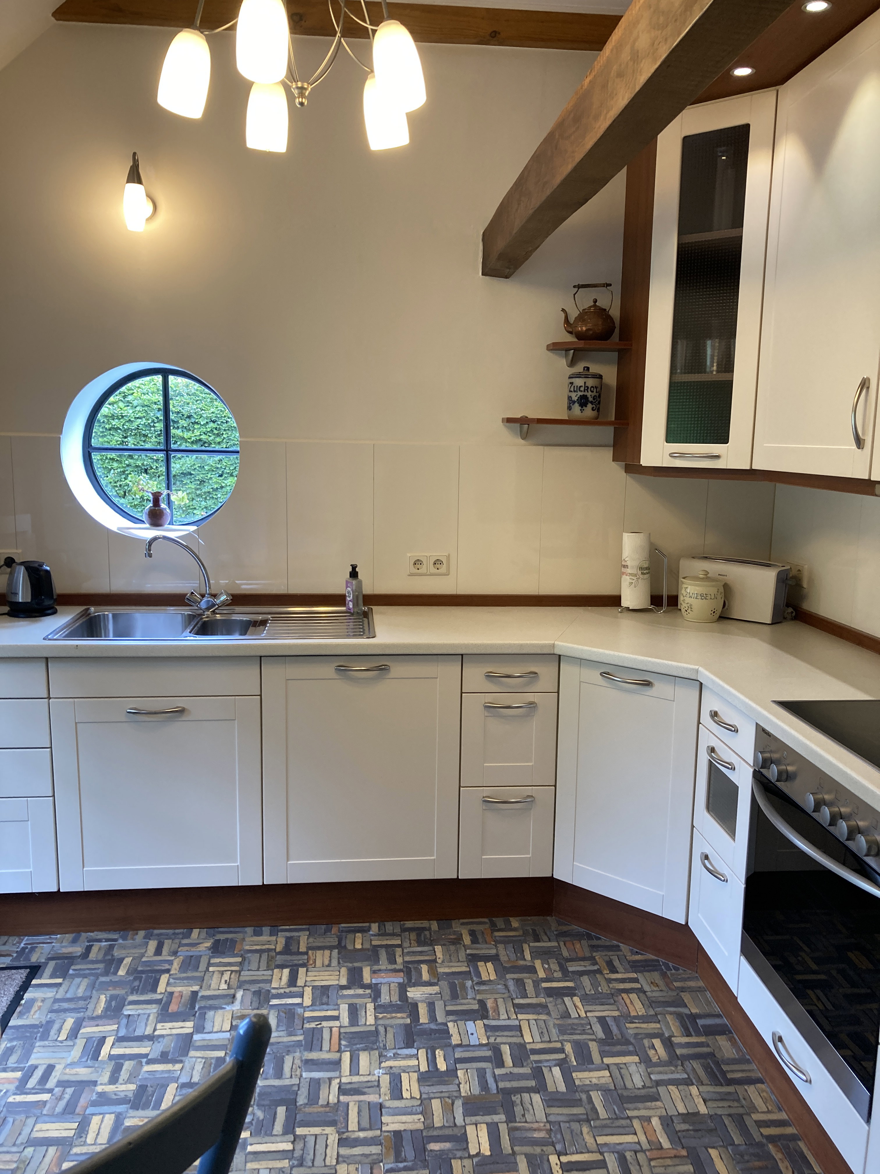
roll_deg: -0.9
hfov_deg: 49.7
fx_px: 949
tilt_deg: -7.9
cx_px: 440
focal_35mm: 28
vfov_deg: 63.4
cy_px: 587
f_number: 1.8
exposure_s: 1/50
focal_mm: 3.99
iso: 64
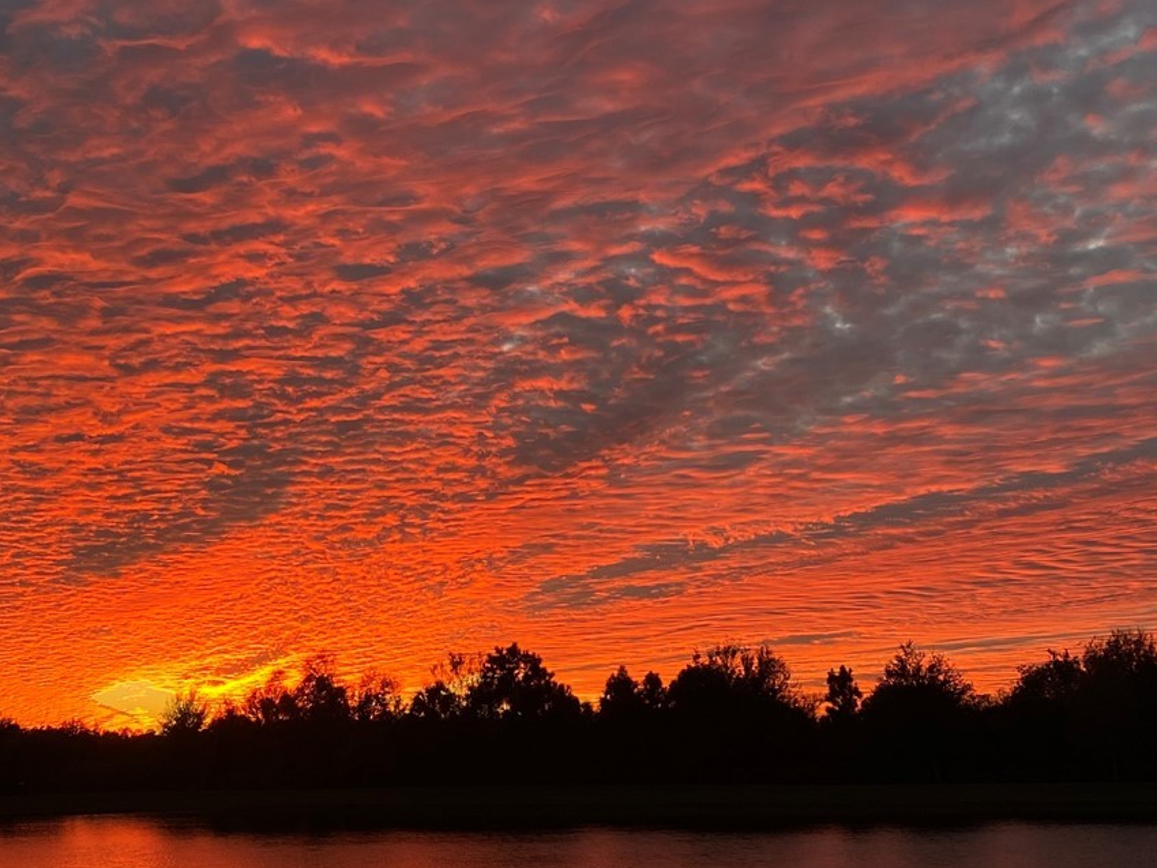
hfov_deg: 38.7
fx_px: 1638
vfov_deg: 29.6
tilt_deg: +14.0
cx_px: 459
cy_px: 361
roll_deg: +1.4
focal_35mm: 49
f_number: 1.8
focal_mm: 4.25
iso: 50
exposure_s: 1/121
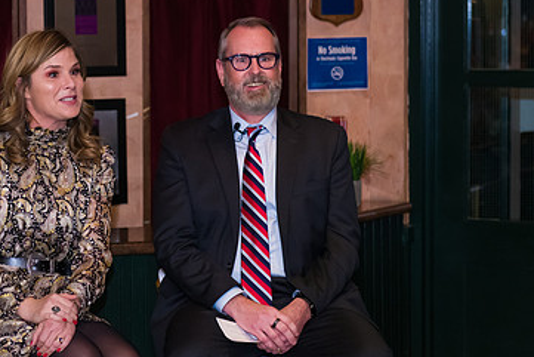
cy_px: 112
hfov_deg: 15.5
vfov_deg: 10.5
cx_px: 102
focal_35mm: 131
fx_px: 1944
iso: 1600
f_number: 3.2
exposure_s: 1/125
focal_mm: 70
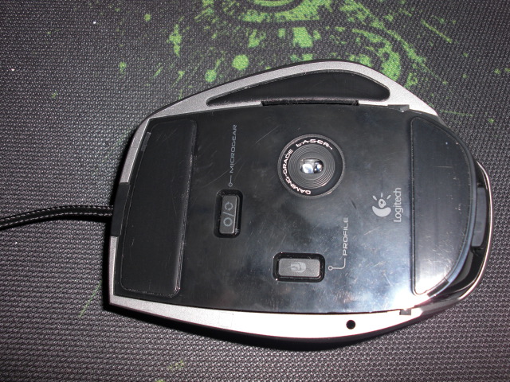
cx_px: 255
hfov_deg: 51.4
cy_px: 191
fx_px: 530
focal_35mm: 36
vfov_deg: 39.7
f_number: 7.9
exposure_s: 1/60
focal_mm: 6.3
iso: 50
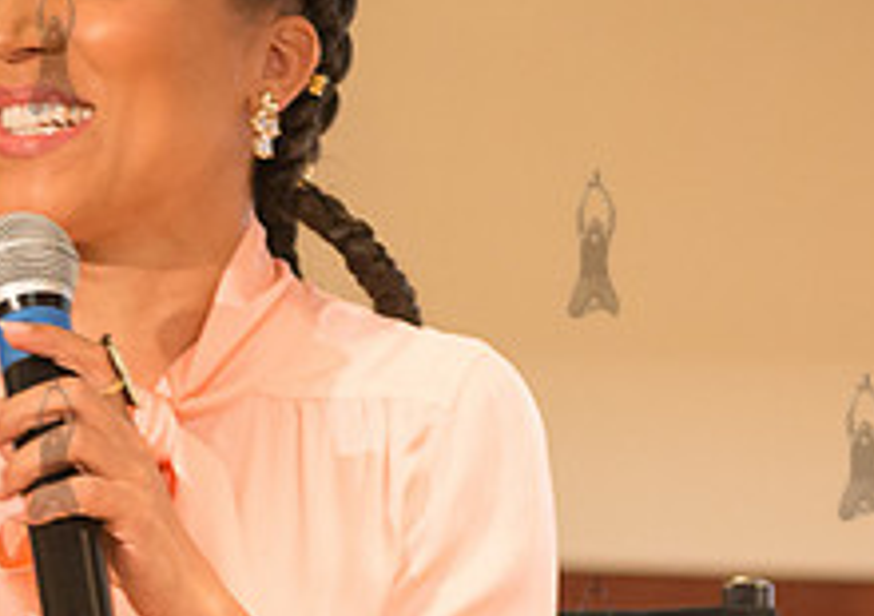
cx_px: 55
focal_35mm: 287
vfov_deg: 5.0
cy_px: 559
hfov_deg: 7.0
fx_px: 7091
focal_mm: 92
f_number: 4
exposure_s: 1/125
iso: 2500
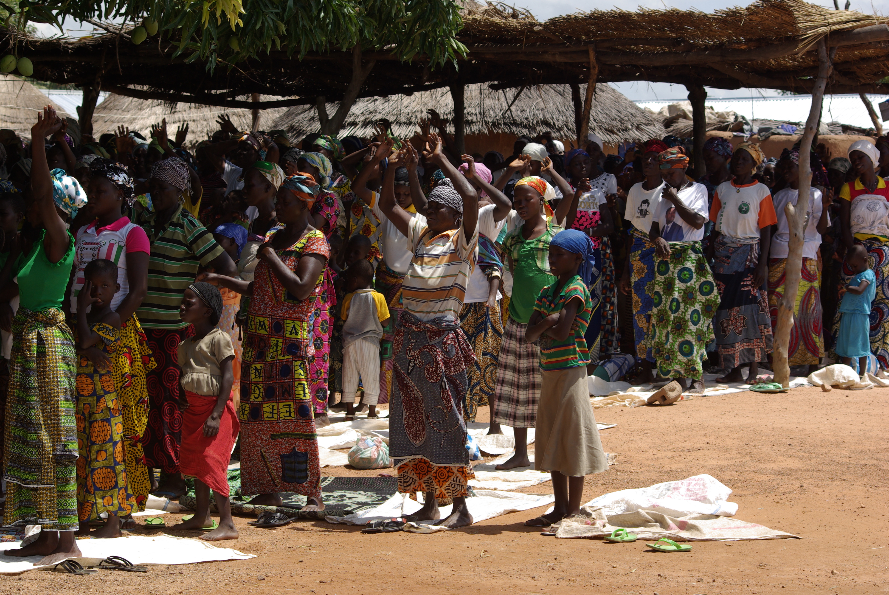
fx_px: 2596
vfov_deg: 13.1
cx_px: 444
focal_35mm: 105
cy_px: 298
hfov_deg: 19.4
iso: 100
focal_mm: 70
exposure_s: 1/250
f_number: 6.7
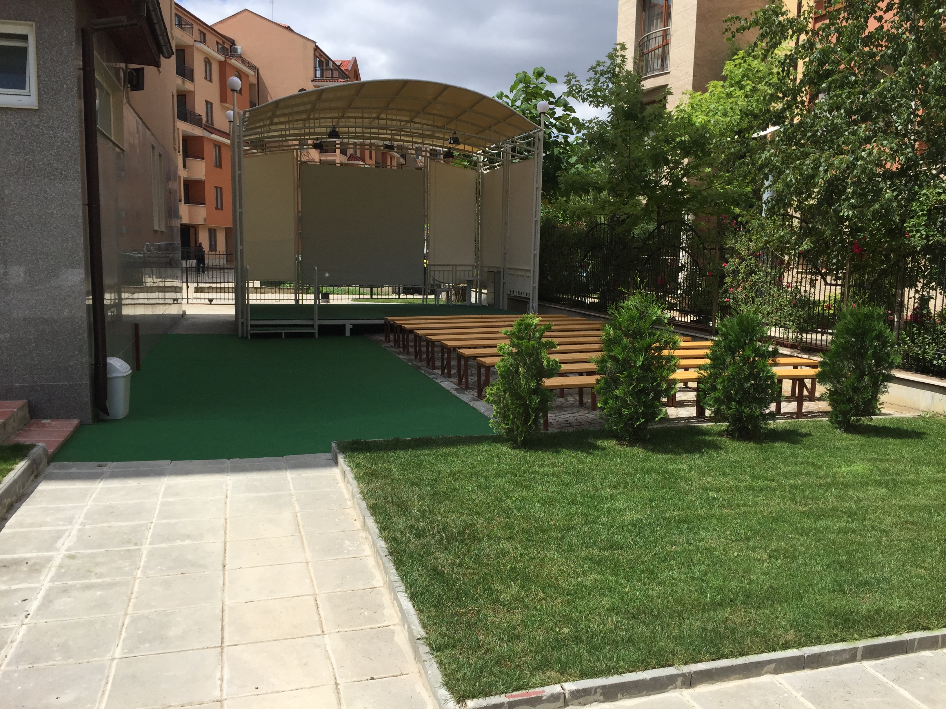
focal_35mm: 29
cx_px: 473
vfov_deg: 48.2
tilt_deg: -6.9
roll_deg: -1.9
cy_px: 354
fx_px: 793
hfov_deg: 61.7
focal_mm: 4.15
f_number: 2.2
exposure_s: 1/2475
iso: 32
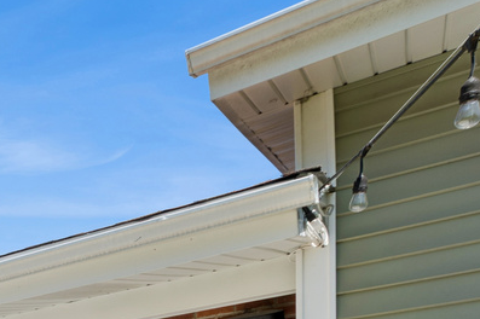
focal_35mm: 49
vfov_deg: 21.7
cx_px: -219
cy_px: 511
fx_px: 653
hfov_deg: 28.4
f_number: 13
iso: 100
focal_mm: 12
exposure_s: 1/100
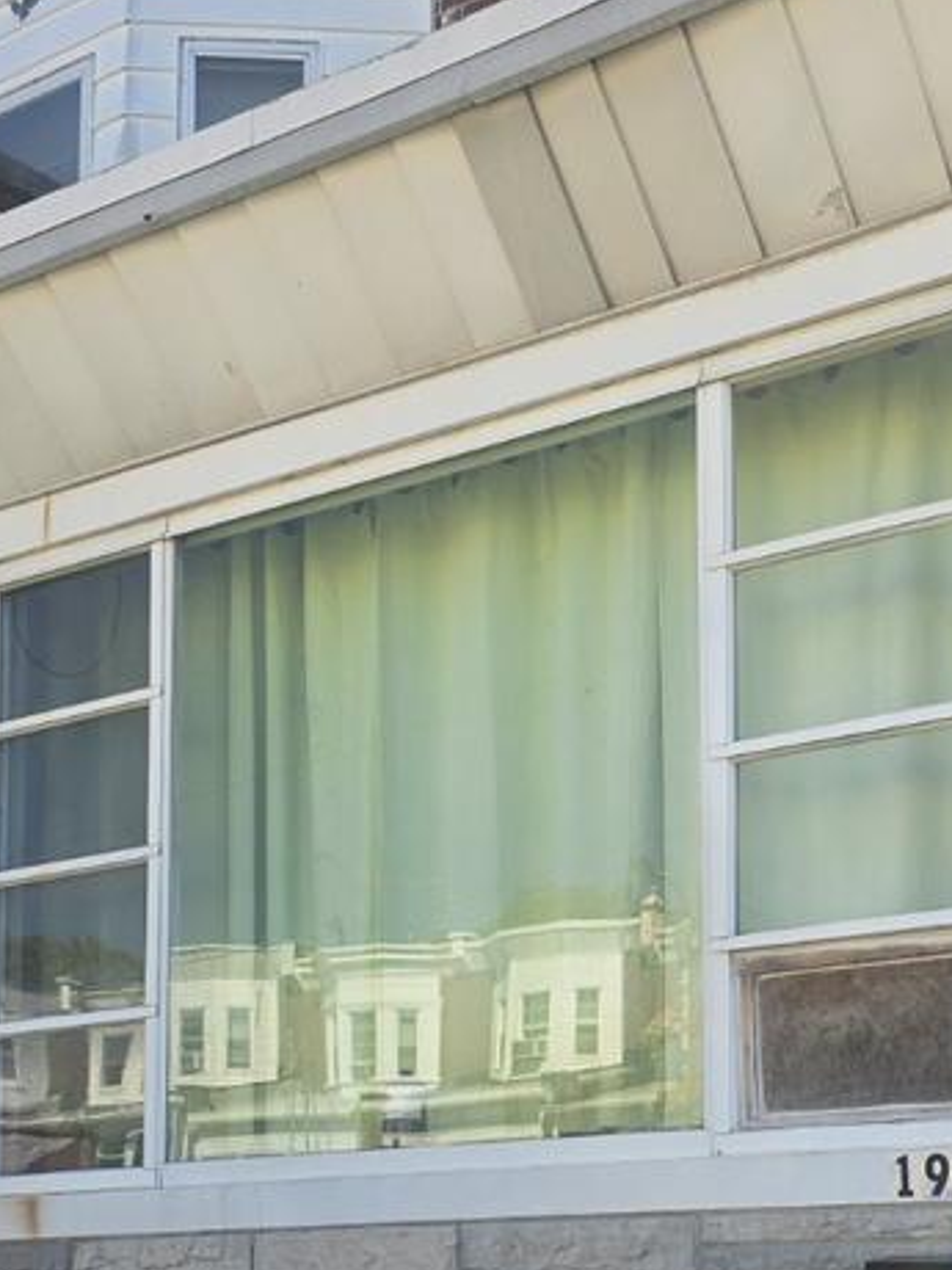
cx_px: 731
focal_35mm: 54
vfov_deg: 34.2
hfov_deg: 26.6
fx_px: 1980
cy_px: 1057
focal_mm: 6.3
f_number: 1.7
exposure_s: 1/264
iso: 12
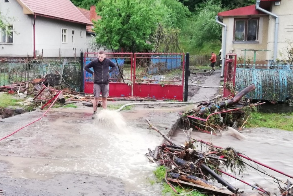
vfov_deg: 29.9
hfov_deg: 42.4
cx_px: 78
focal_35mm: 45
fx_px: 366
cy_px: 91
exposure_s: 1/33.3
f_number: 2.2
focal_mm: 3.81
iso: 400
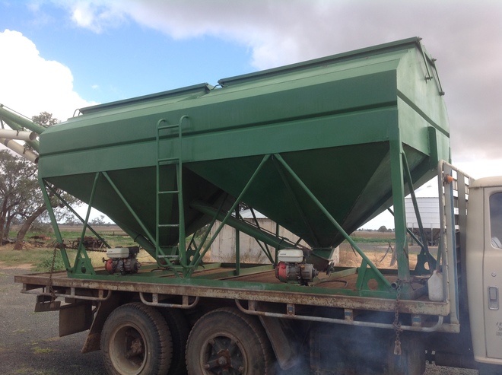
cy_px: 188
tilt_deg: +4.9
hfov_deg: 52.7
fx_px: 507
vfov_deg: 40.6
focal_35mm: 35
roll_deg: -1.7
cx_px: 251
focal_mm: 4.28
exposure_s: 1/657
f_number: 2.4
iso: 50
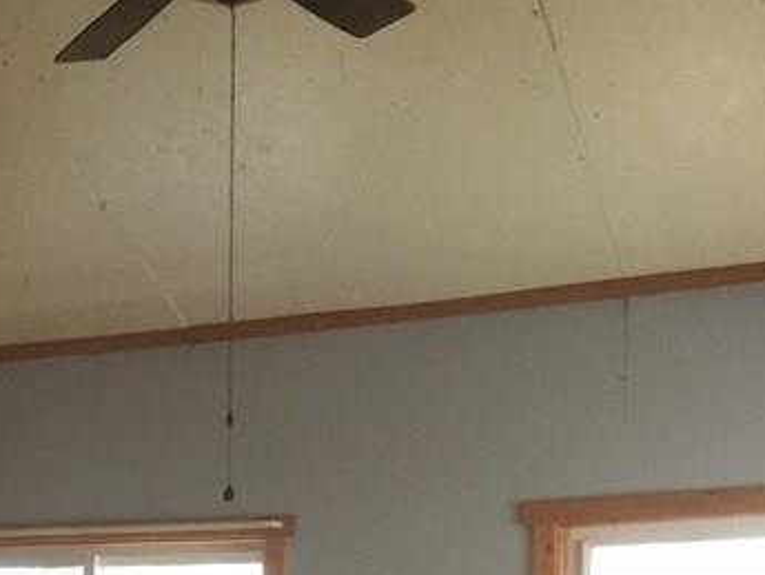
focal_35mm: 86
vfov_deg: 16.0
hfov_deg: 21.6
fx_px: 1901
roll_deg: +1.1
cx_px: -71
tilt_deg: -4.3
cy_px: 815
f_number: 2.2
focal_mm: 4.15
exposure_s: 1/30
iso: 100
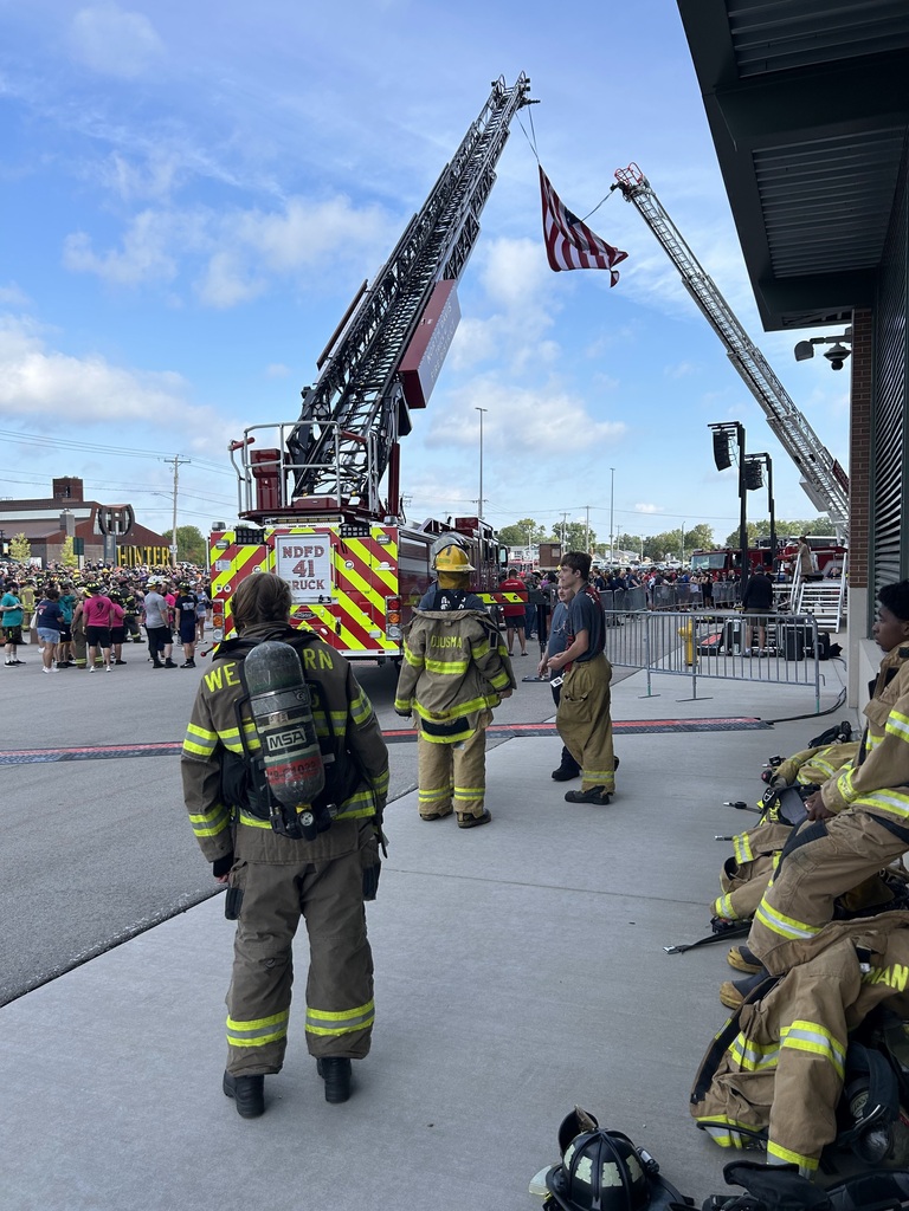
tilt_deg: -2.5
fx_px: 910
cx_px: 454
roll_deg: +1.4
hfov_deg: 53.1
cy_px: 606
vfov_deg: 67.3
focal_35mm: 26
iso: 50
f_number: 1.5
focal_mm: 5.7
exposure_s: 1/2045
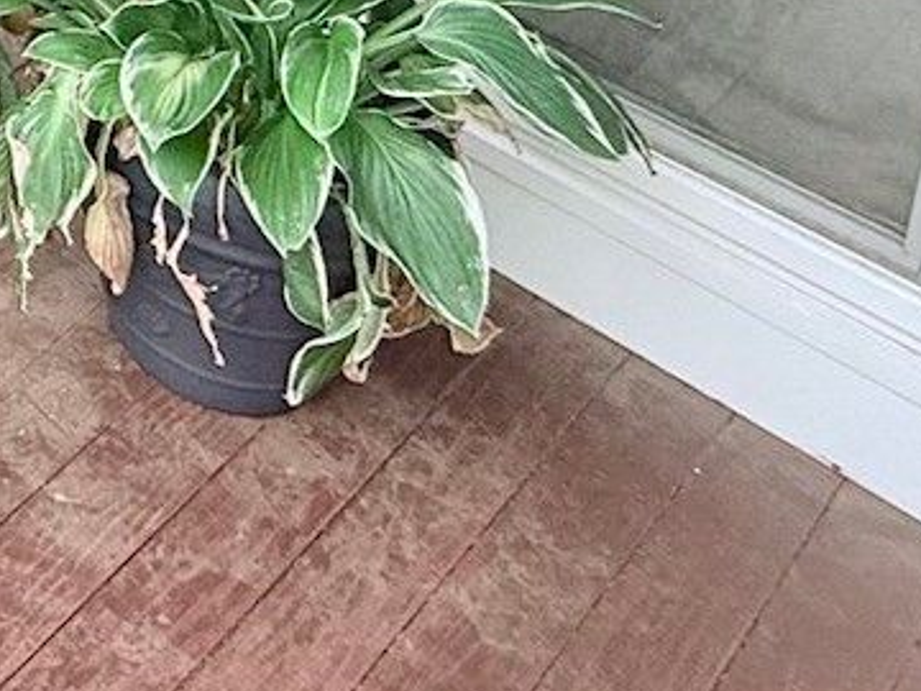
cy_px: -798
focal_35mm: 70
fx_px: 1862
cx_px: -568
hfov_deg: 21.7
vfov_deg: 15.4
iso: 50
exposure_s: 1/138
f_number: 2.2
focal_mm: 2.22
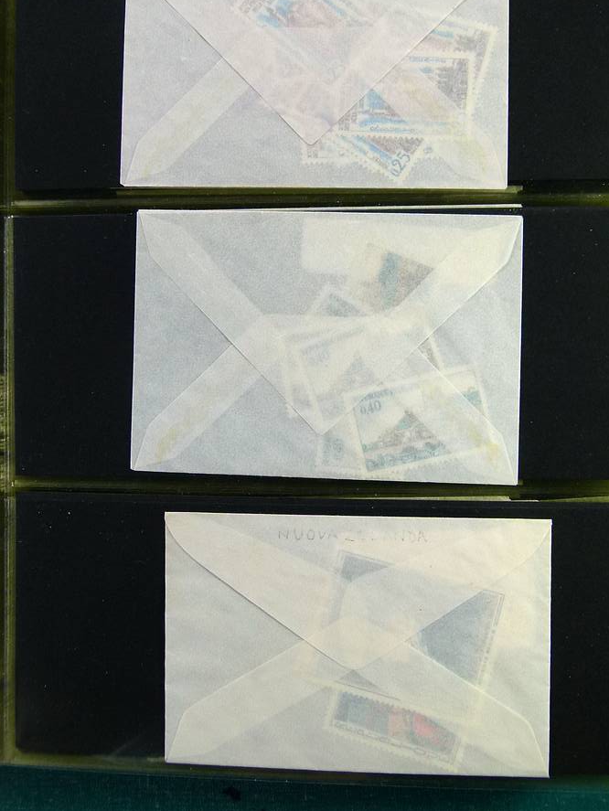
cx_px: 307
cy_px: 370
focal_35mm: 45
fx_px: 1055
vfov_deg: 42.0
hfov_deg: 32.2
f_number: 3.1
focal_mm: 7
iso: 100
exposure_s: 1/125
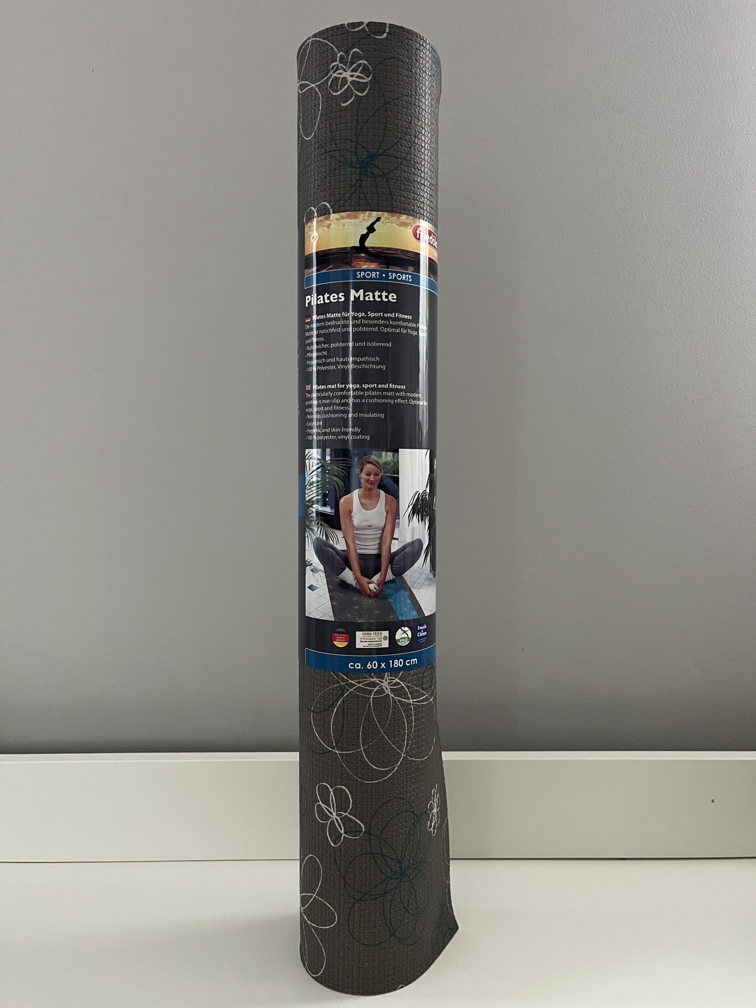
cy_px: 504
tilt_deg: -3.6
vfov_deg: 67.3
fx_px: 757
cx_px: 378
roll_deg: -0.2
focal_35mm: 26
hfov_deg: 53.1
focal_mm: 5.1
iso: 500
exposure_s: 1/42
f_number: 1.6
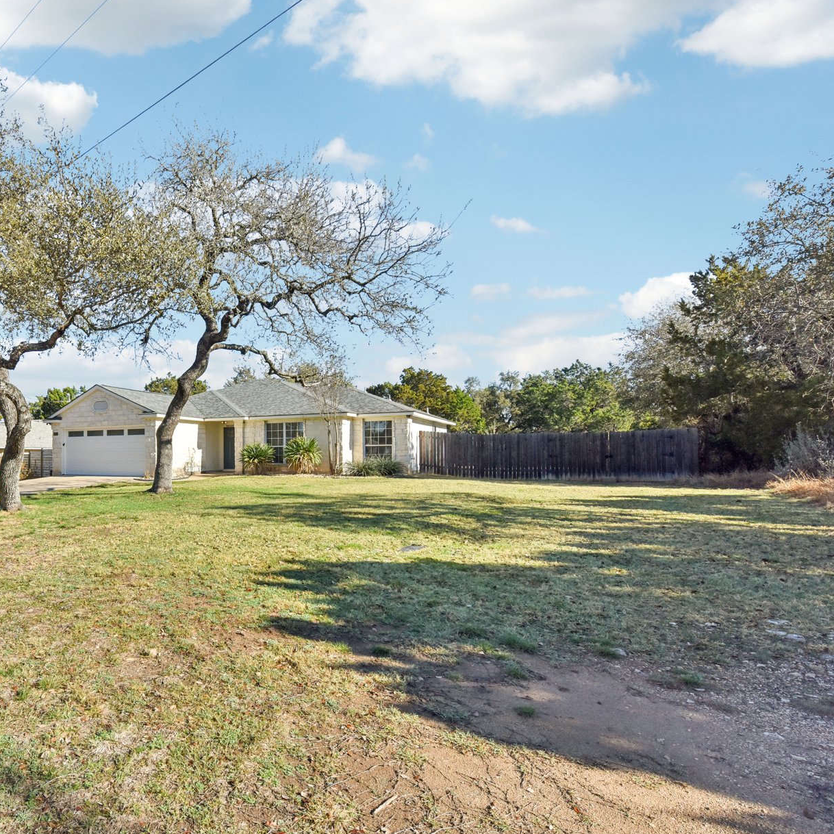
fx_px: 545
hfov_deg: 69.2
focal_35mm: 20
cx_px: 194
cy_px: 443
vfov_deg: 74.7
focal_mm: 14
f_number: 8
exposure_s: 1/2000
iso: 800
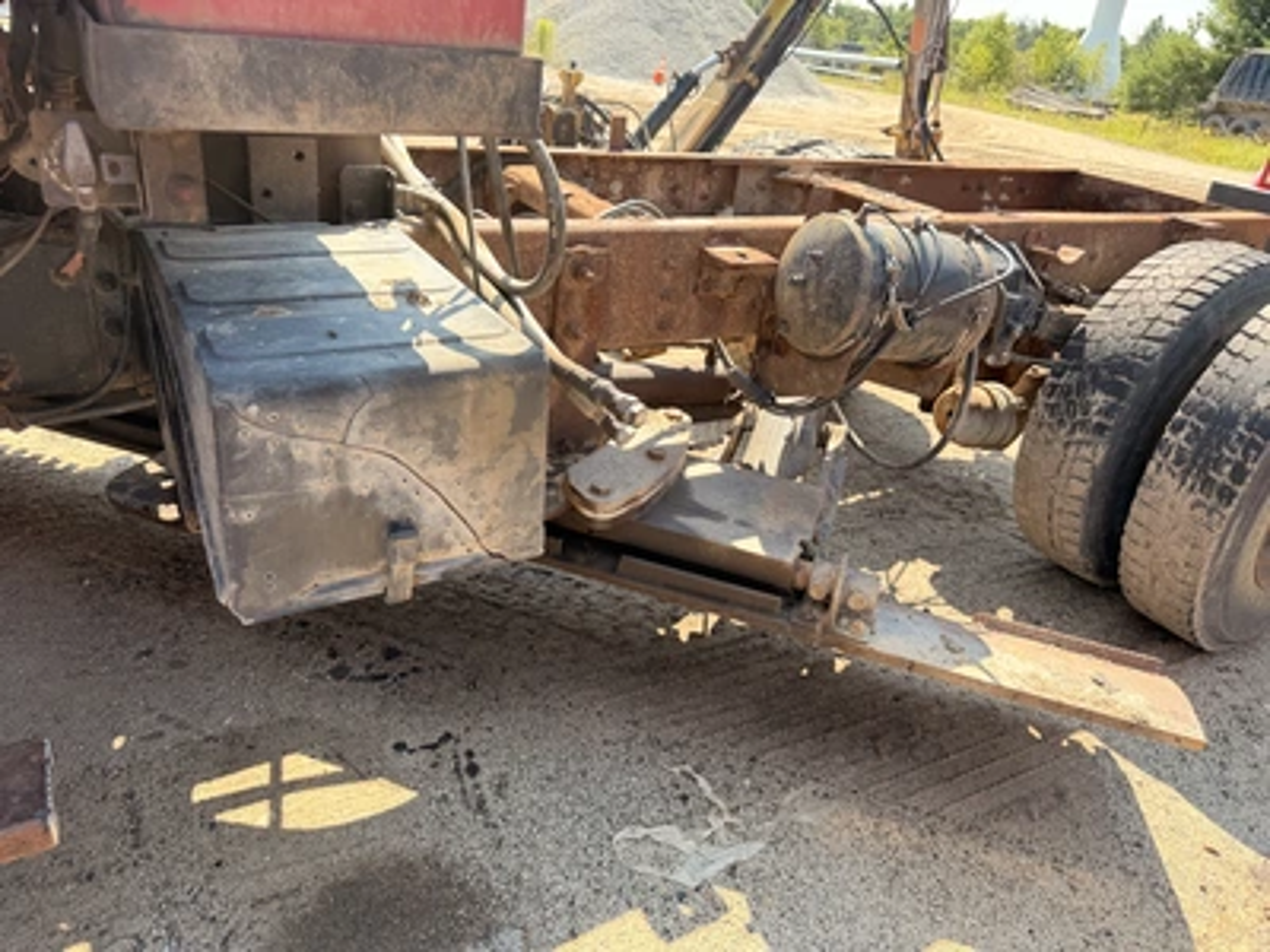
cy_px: 476
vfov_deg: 56.8
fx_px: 881
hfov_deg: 71.6
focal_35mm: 24
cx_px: 635
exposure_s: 1/580
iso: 80
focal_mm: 6.76
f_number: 1.78
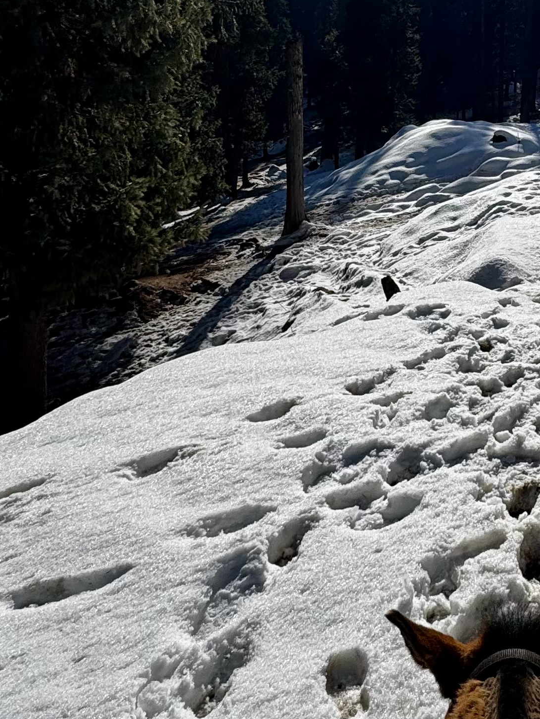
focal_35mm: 39
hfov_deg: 34.4
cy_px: 165
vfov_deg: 45.9
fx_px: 811
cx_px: 504
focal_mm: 2.22
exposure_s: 1/3906
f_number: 2.2
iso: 32
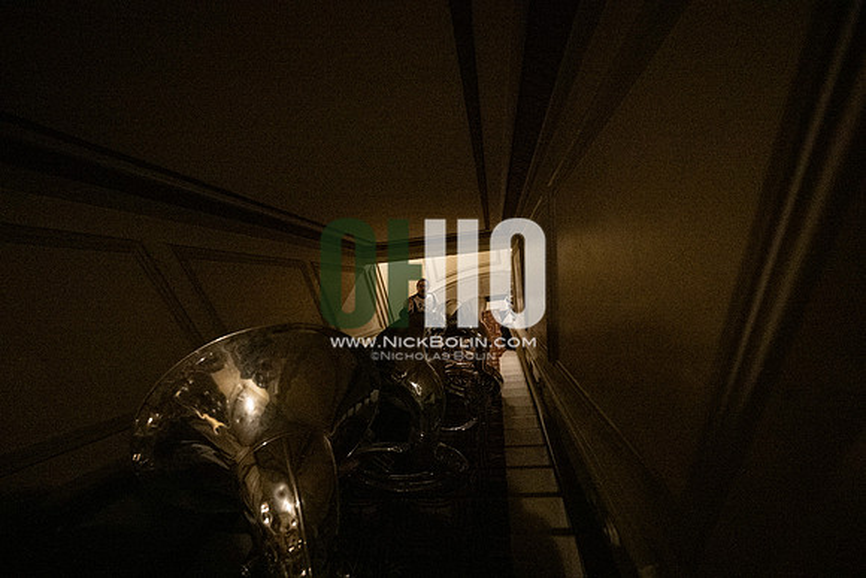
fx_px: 373
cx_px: 433
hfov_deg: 98.5
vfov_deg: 75.5
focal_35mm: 16
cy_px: 289
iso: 25600
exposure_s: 1/400
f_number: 4
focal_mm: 15.5
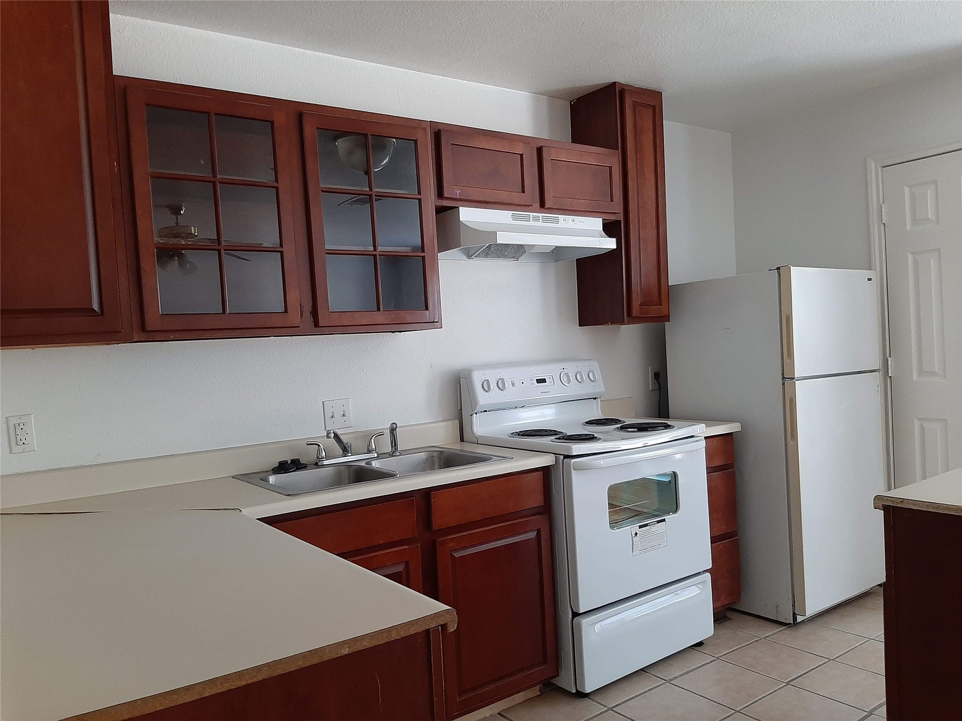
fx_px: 723
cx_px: 481
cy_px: 360
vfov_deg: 53.1
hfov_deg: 67.3
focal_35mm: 26
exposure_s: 1/30
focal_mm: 3.93
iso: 200
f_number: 1.7
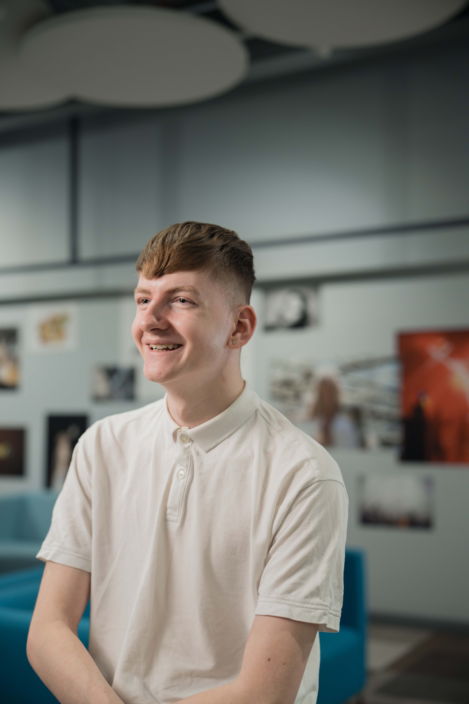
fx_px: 860
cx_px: 234
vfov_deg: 44.5
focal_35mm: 44
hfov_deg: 30.5
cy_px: 352
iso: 400
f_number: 2
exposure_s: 1/200
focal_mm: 44
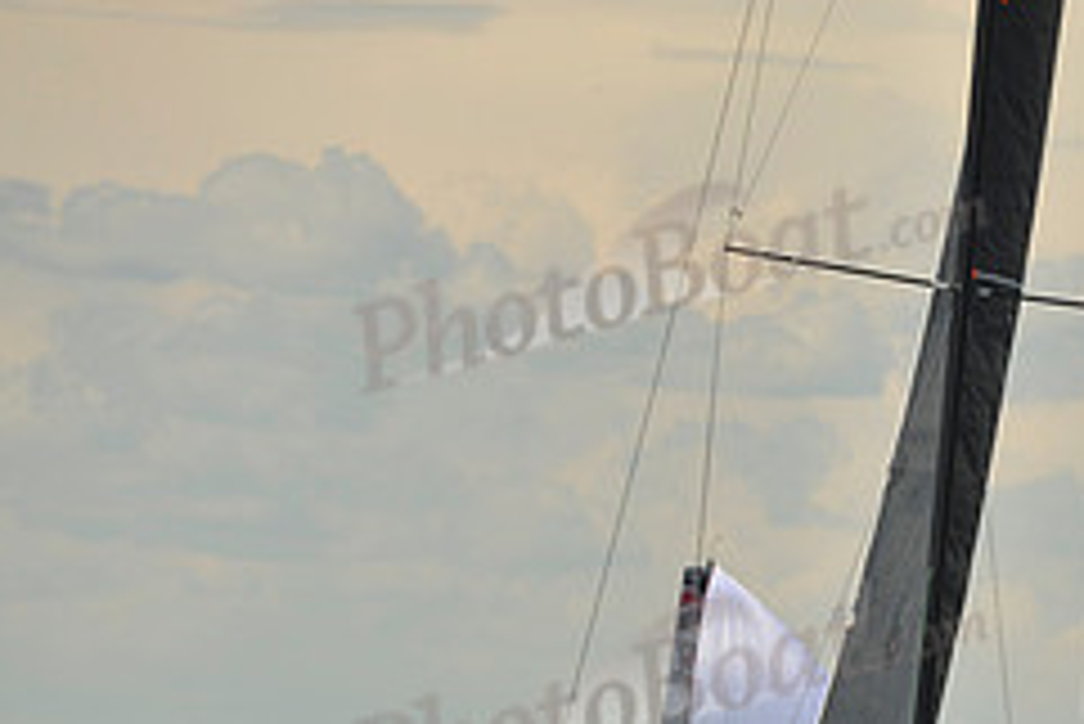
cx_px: 1223
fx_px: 14160
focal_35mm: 470
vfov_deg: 2.9
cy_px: 861
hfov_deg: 4.4
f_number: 8
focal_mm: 195
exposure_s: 1/1600
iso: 280
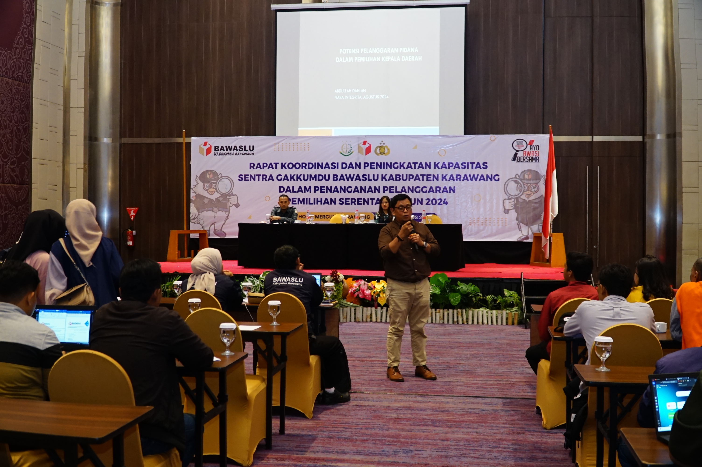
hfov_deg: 53.2
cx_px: 351
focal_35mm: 36
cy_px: 234
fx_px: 701
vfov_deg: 36.8
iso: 1600
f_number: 4
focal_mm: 24
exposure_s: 1/40
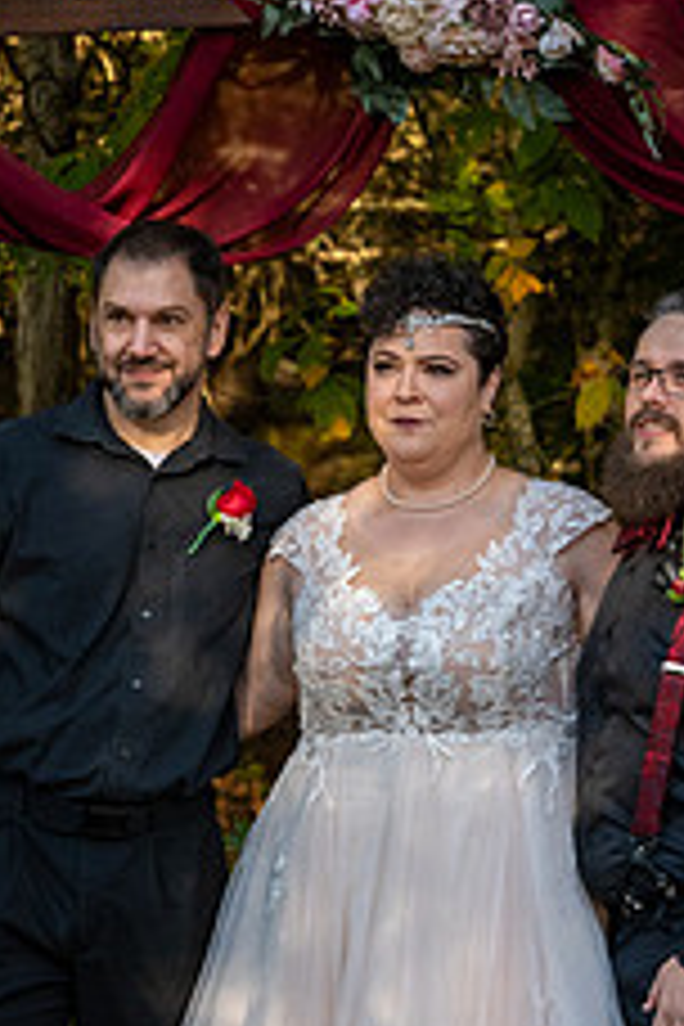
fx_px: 3705
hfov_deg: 10.5
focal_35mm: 130
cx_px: 439
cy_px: 770
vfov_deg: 15.7
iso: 6400
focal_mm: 66
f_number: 4
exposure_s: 1/4000
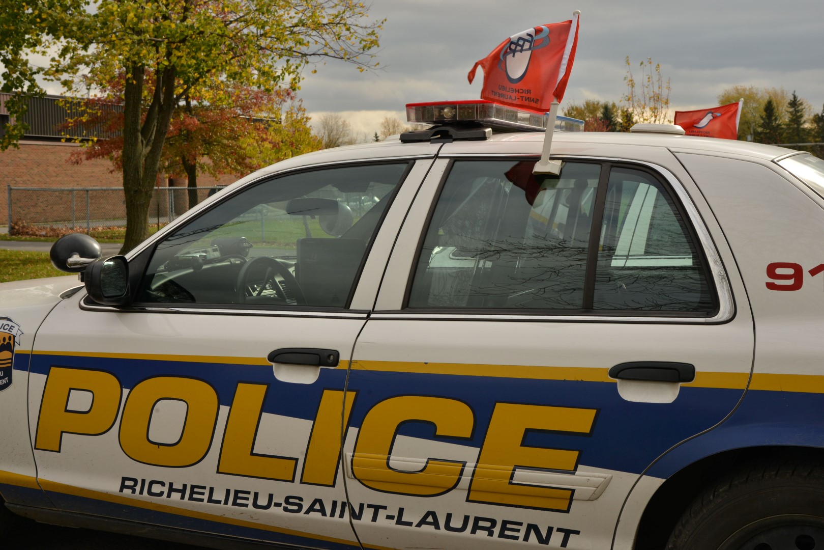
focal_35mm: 46
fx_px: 1053
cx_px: 412
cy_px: 275
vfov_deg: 29.2
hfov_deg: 42.7
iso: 400
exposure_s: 1/320
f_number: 11
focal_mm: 46
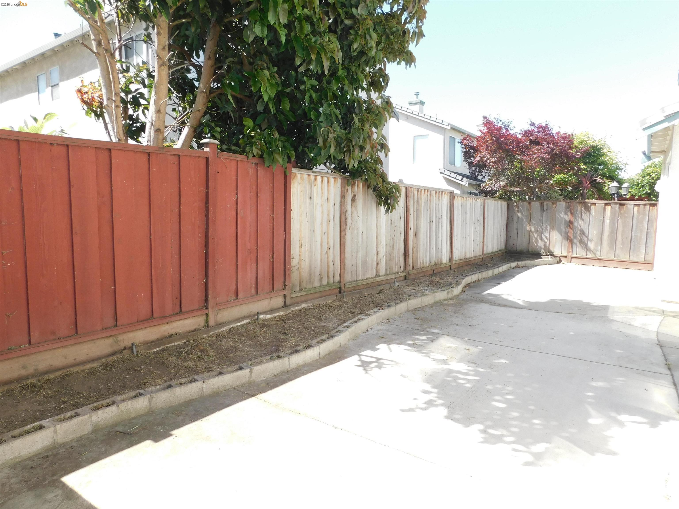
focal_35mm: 23
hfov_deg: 73.9
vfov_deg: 58.9
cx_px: 340
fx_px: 451
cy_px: 254
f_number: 3
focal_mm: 4
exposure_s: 1/320
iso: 125
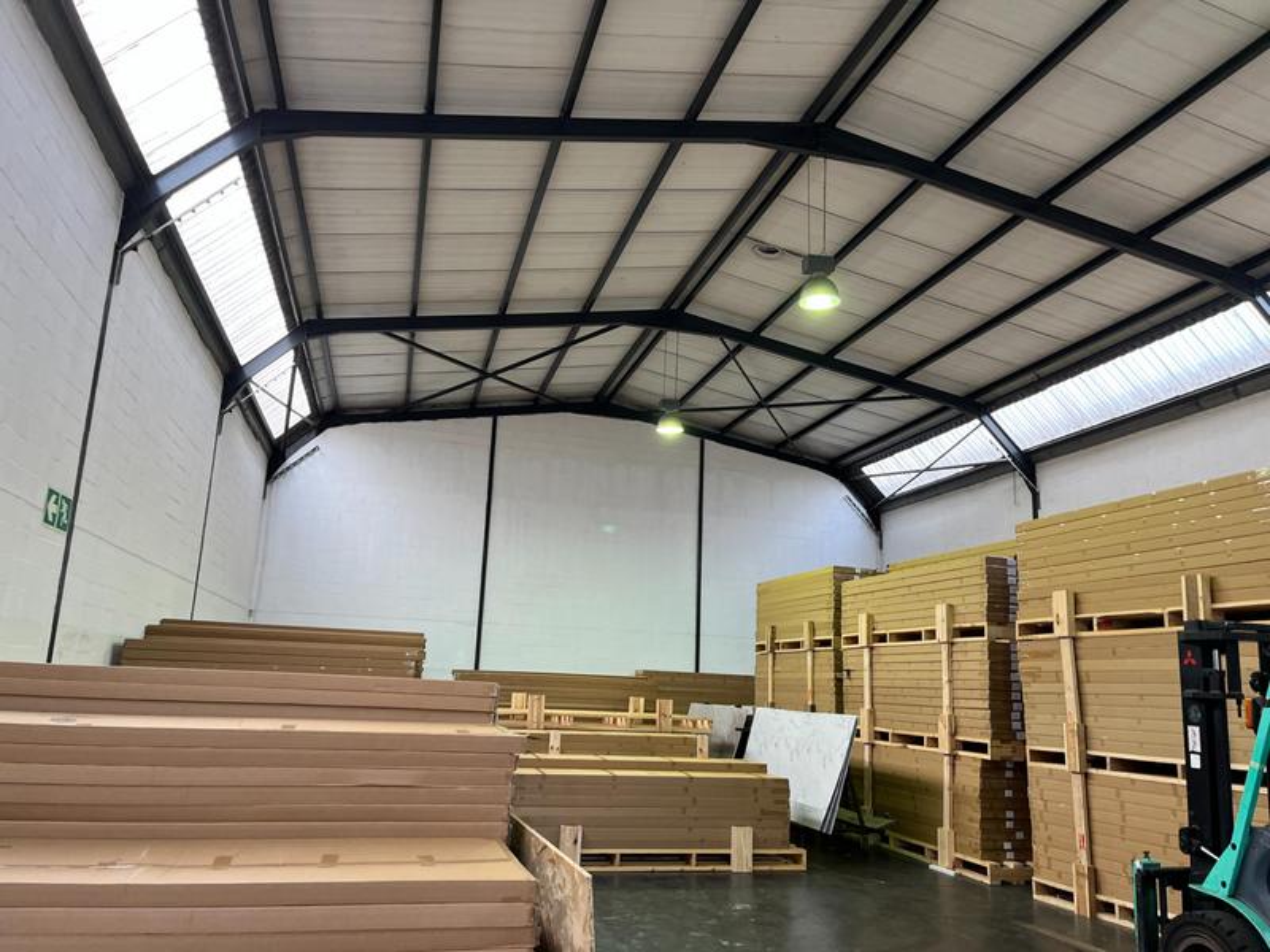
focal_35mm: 26
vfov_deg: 53.1
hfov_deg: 67.3
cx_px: 635
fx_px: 954
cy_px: 476
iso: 100
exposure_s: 1/100
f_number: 1.6
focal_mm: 5.1
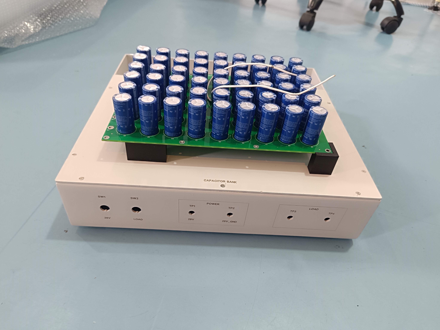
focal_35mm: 24
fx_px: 305
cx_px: 220
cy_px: 165
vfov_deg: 56.8
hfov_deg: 71.6
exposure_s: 1/50.1
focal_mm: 5.59
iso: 376
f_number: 1.88
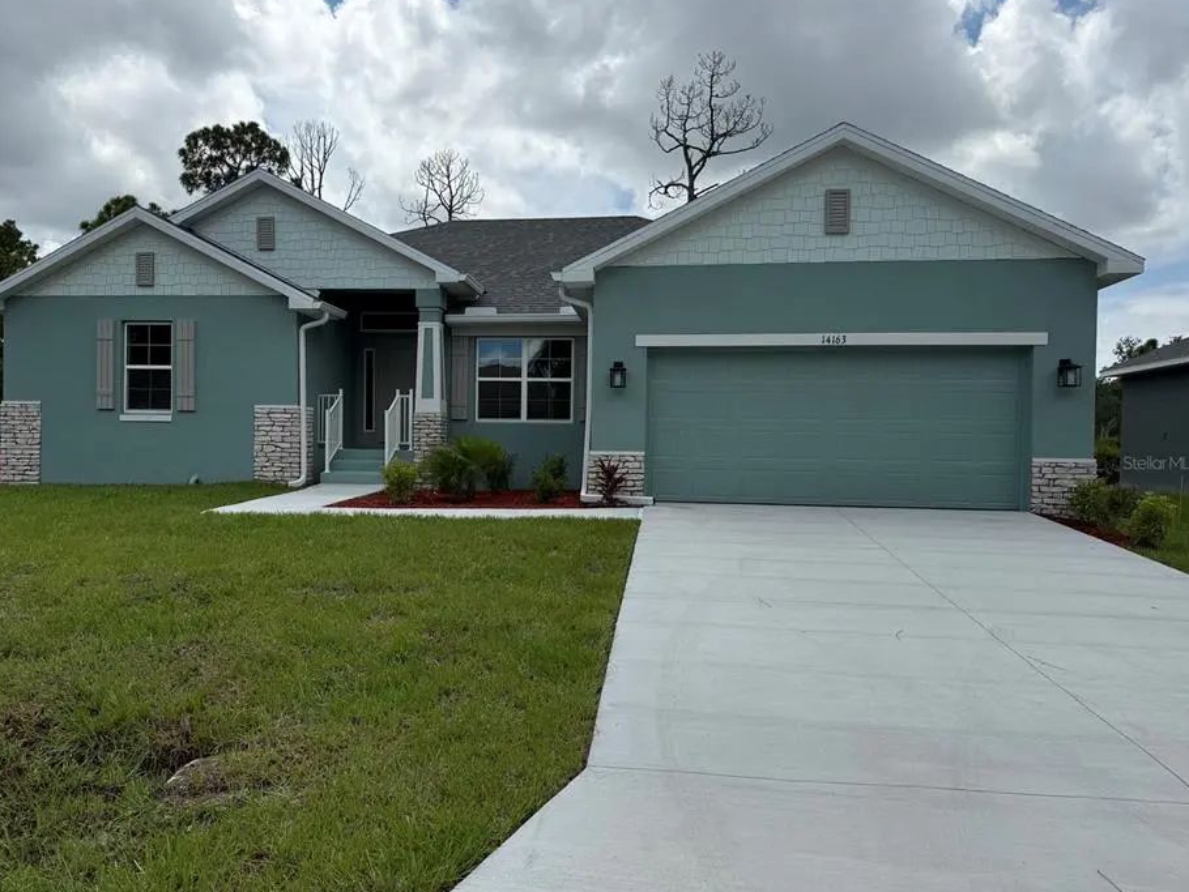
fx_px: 928
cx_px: 533
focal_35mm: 27
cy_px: 462
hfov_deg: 65.1
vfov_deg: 51.4
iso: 80
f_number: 1.78
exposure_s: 1/8130
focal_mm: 6.76
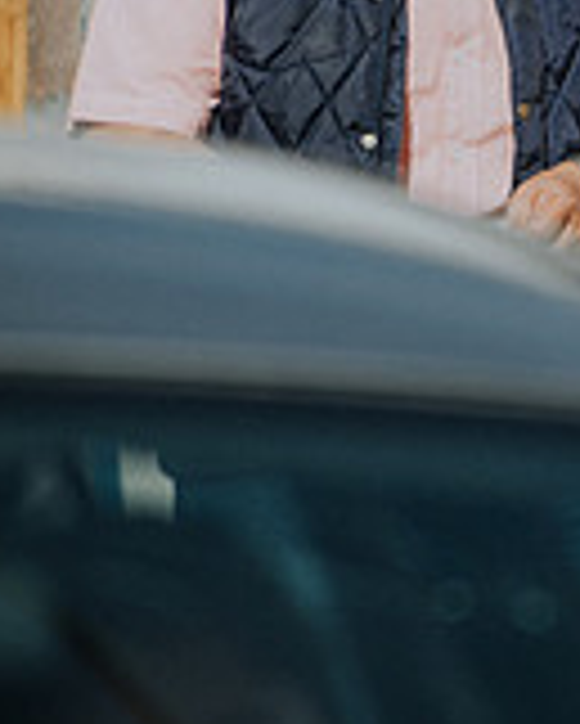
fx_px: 25317
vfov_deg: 1.6
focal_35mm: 1181
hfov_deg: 1.3
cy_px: 180
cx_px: 517
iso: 100
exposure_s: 1/500
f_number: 6.3
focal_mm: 300
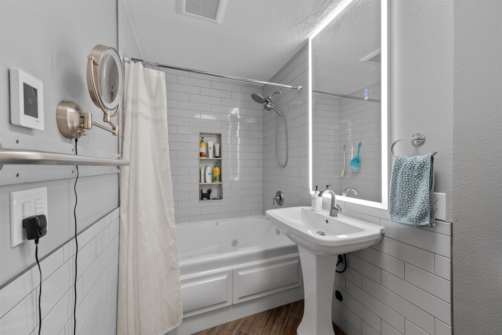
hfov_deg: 104.2
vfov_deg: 81.2
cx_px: 251
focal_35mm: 14
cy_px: 168
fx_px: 195
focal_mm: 14
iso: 100
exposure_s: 1
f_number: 8
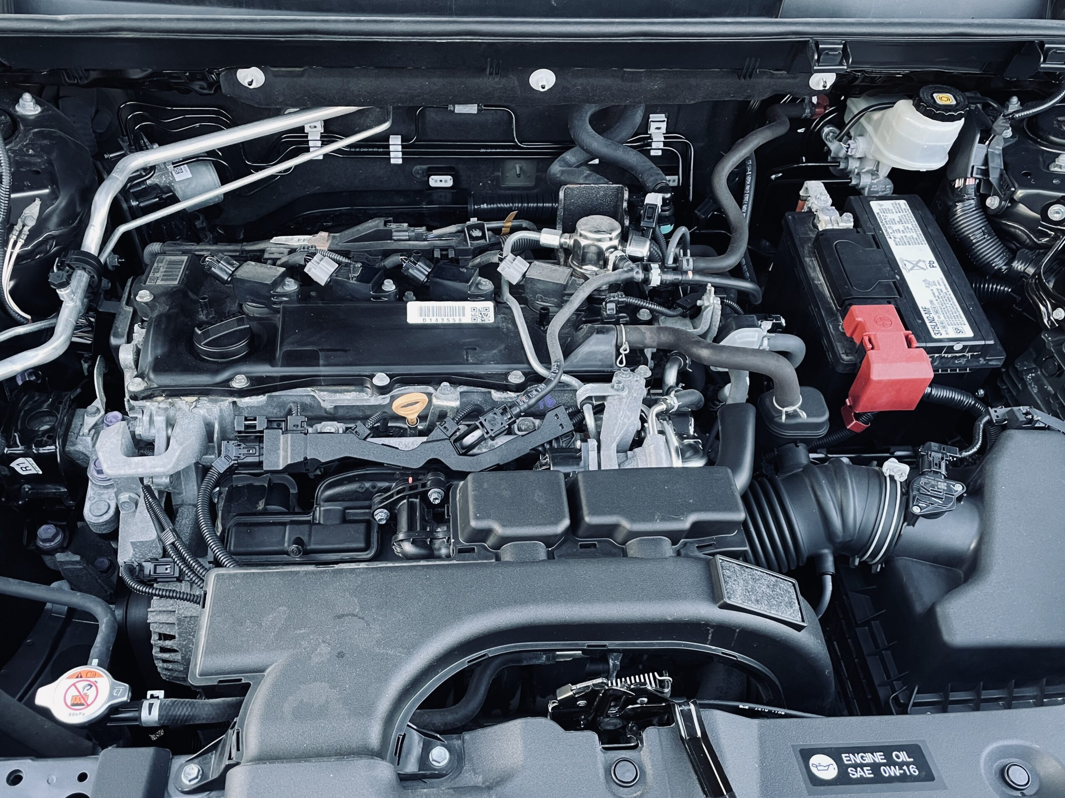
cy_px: 399
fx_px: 800
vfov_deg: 53.0
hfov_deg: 67.3
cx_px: 532
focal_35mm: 26
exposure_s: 1/60
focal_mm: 4.2
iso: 200
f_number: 1.6
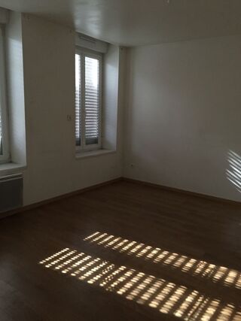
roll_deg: -2.7
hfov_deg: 48.2
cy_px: 160
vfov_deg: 61.7
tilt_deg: -9.4
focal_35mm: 29
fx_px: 269
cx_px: 120
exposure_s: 1/17
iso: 250
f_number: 2.2
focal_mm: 4.15
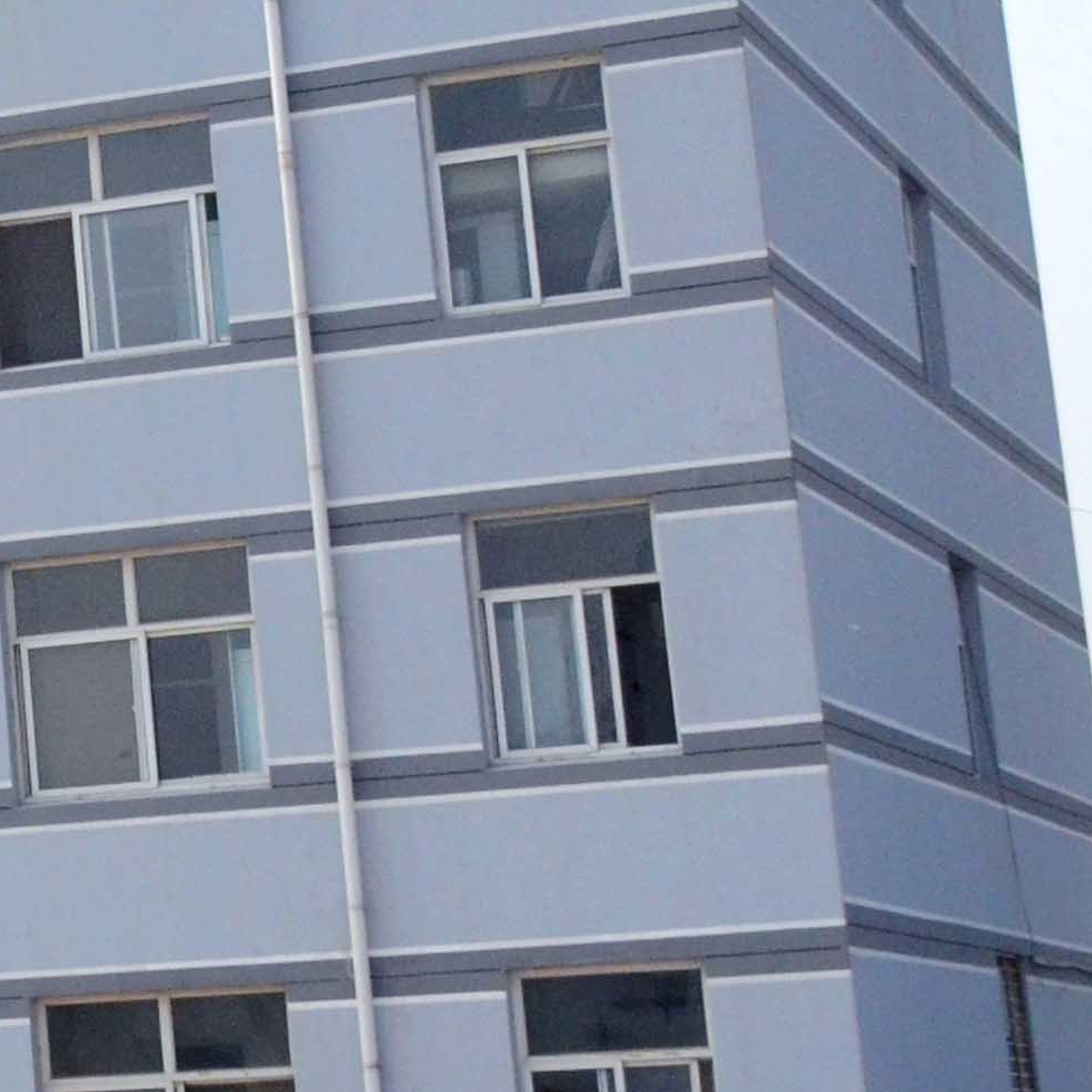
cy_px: -38
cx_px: -1012
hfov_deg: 11.3
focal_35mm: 141
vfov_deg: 12.2
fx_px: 5032
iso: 1600
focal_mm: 22
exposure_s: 1/8000
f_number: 5
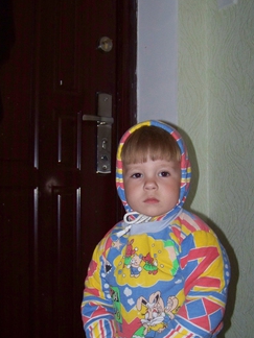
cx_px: 119
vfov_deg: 38.1
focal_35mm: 50
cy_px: 192
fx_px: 489
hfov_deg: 29.1
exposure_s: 1/30
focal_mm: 5.85
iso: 200
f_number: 2.8
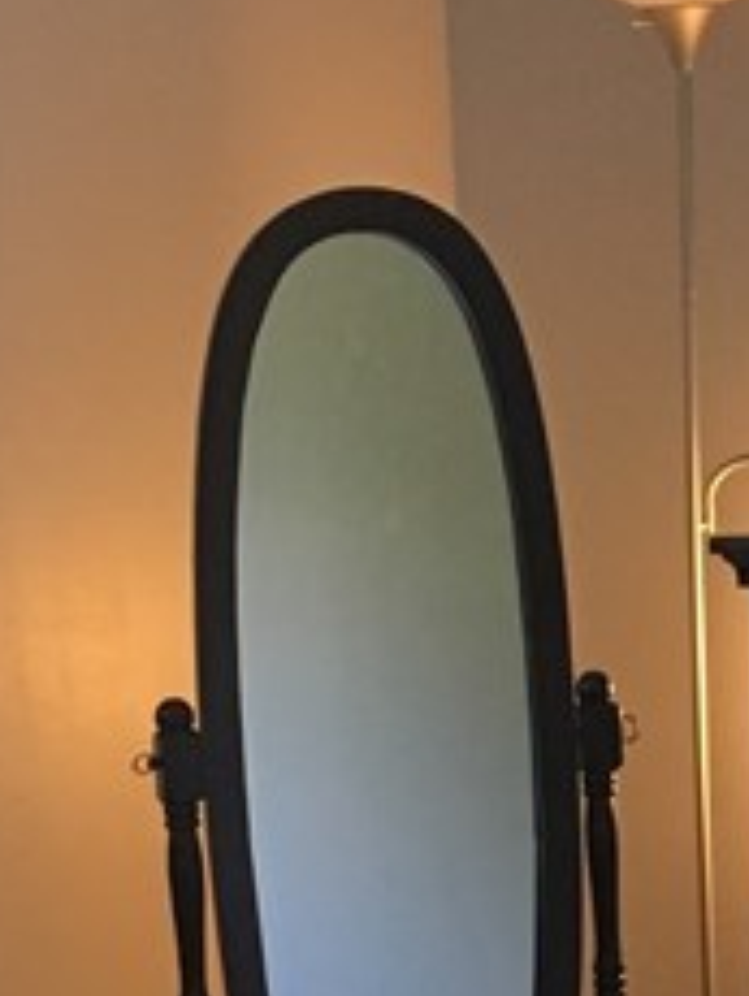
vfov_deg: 14.8
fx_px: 3715
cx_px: 662
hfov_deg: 11.4
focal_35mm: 129
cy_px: 1178
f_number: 2.2
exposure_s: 1/30
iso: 125
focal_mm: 4.15
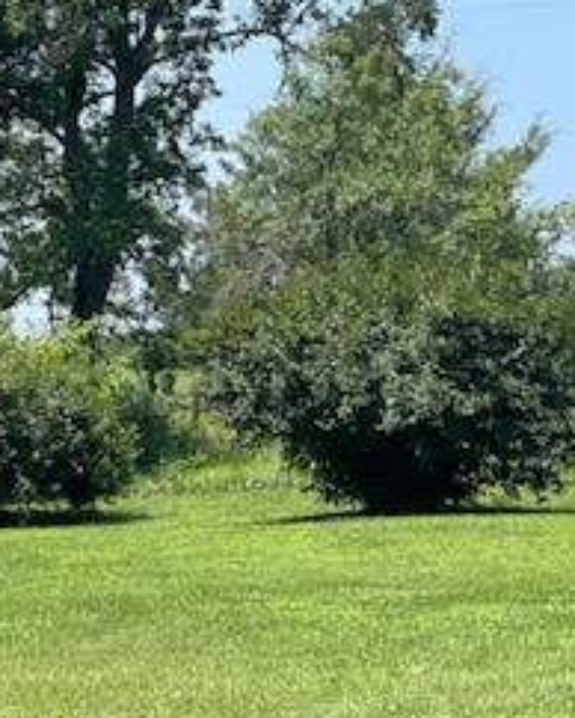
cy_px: 641
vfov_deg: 14.2
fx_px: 2847
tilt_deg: -3.2
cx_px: -276
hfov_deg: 11.1
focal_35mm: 134
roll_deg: -2.2
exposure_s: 1/786
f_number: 2
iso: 25
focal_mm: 6
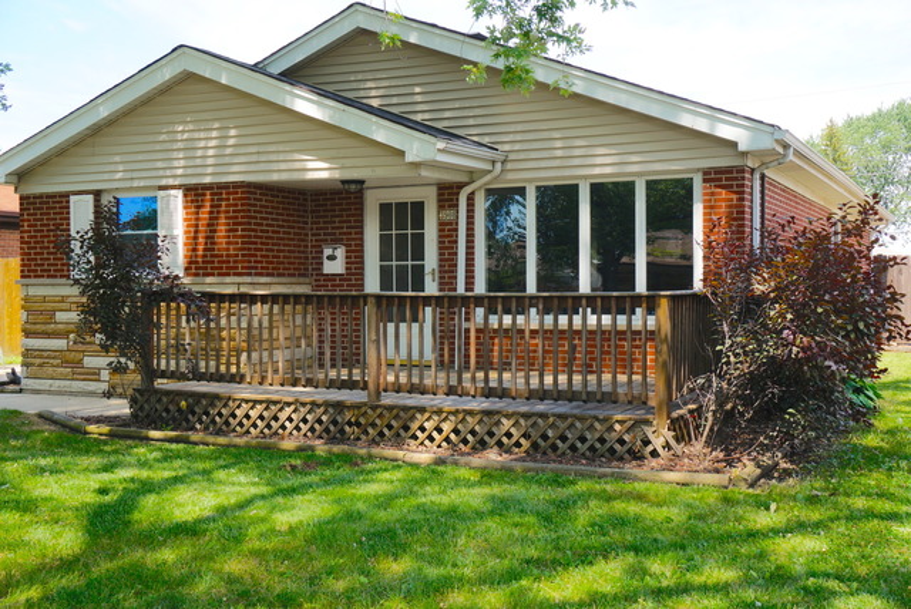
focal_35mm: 42
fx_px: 1064
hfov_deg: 46.4
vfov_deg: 32.0
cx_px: 456
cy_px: 304
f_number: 8
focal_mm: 28
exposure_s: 1/80
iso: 100
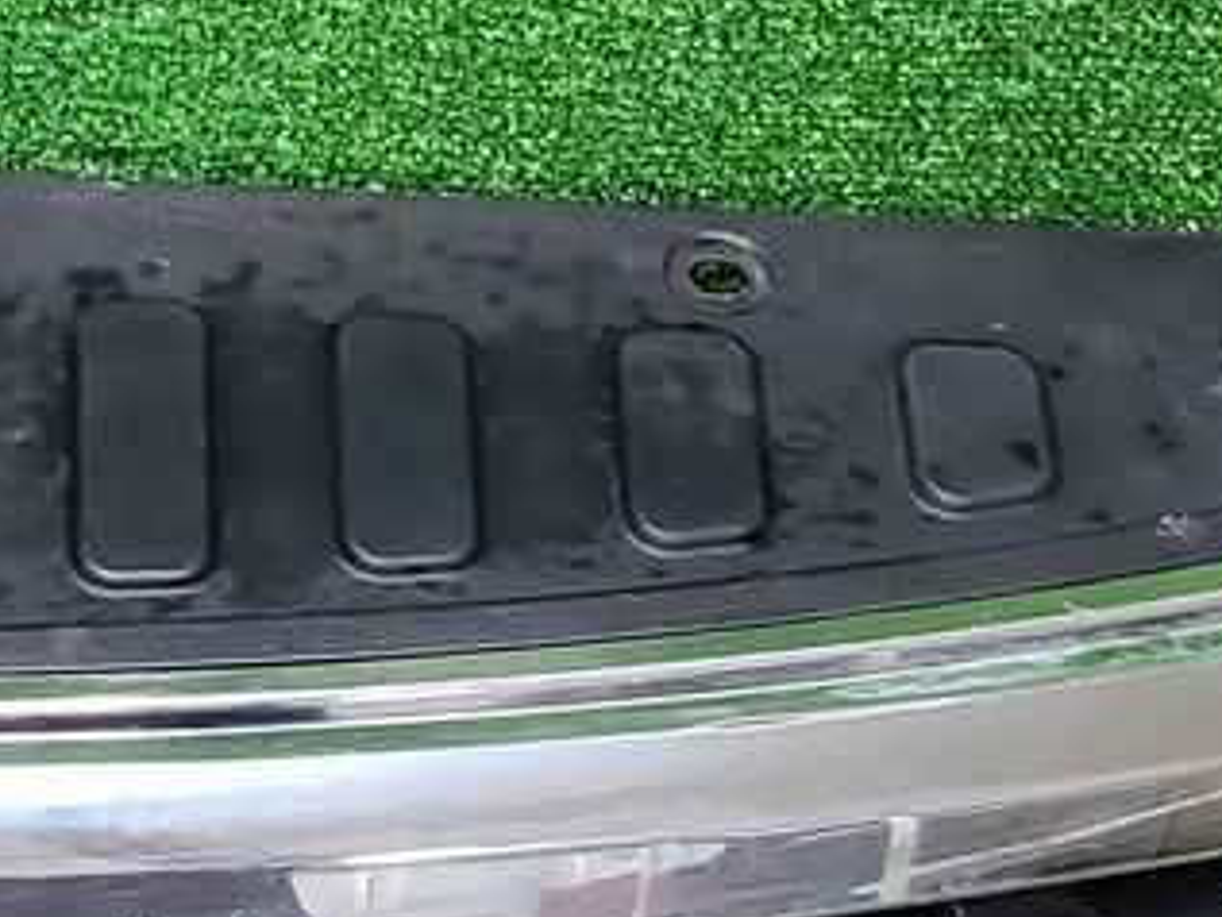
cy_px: 277
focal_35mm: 118
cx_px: -571
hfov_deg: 15.5
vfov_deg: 12.5
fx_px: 4167
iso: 176
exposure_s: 1/50
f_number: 1.8
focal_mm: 5.4
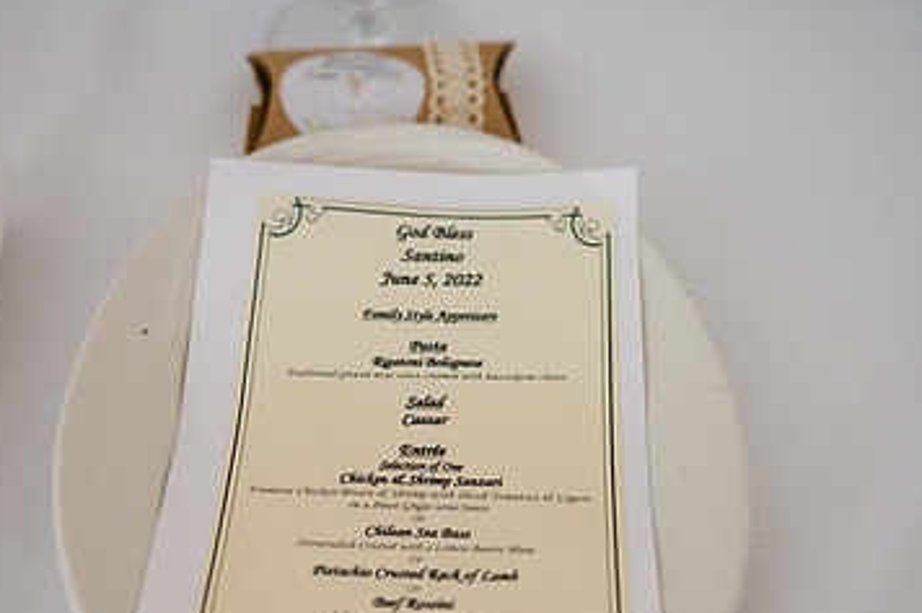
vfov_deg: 23.6
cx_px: 422
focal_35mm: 57
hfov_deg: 35.0
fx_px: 1459
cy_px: 447
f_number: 3.2
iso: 320
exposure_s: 1/800
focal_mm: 35
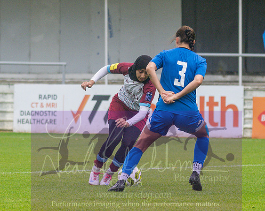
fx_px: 4100
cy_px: 134
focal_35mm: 523
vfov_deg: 3.0
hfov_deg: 3.7
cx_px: 119
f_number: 4
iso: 400
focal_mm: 135
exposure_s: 1/1000
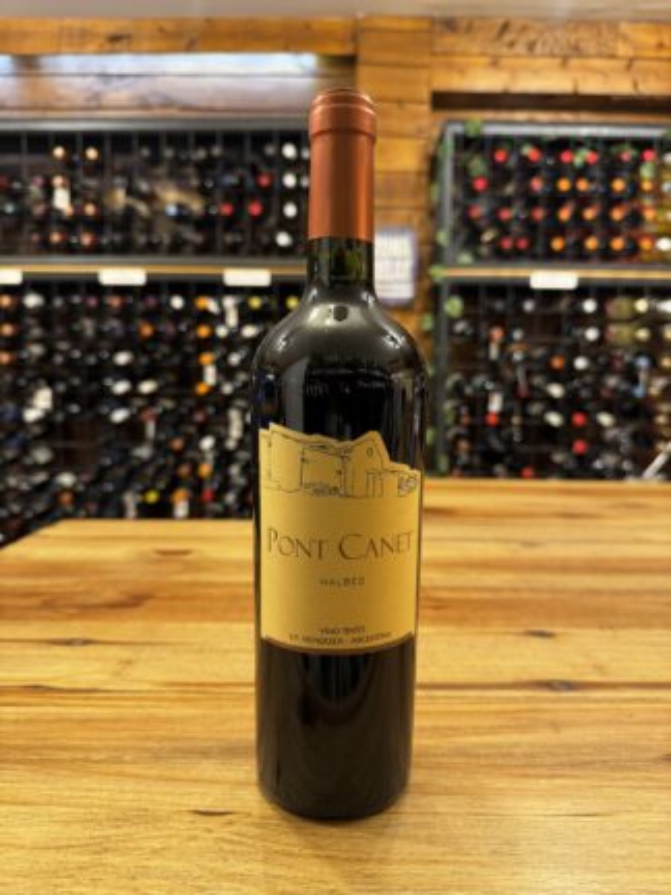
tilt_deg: -5.3
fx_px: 620
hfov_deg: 56.8
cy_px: 448
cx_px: 336
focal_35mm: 24
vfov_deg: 71.6
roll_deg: -0.4
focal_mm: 6.76
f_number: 1.78
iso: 250
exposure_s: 1/50
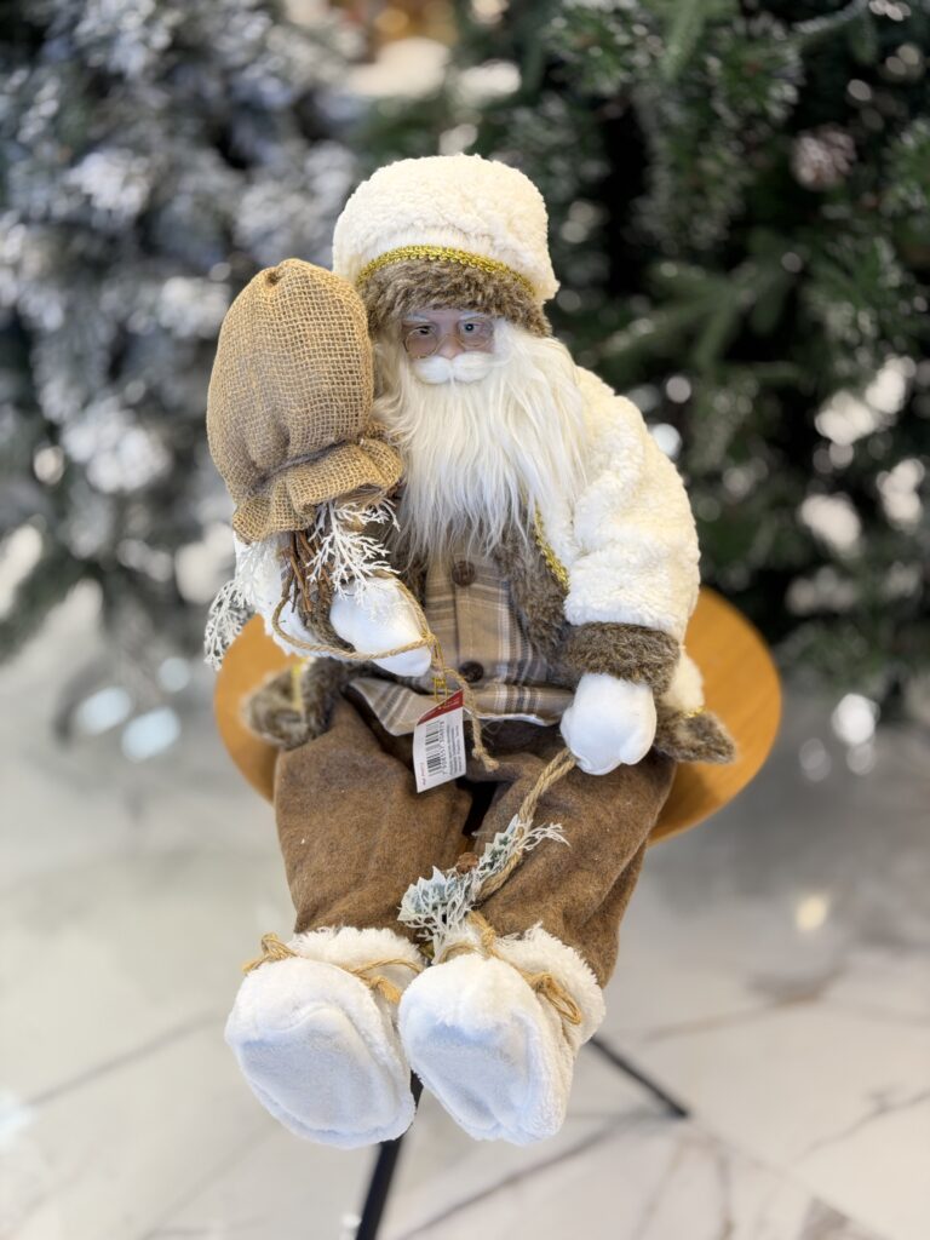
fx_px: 1719
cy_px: 620
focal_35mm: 48
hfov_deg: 30.3
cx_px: 465
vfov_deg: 39.7
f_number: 1.78
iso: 100
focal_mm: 6.76
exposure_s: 1/60
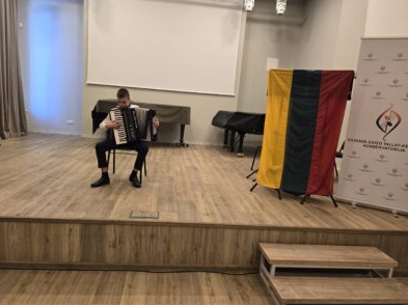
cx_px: 193
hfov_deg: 69.4
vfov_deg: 54.8
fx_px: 294
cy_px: 144
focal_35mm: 25
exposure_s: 1/54.9
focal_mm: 6.3
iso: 160
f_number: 1.7
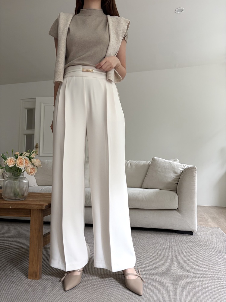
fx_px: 226
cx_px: 113
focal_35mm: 26
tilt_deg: +5.0
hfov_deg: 53.1
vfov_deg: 67.3
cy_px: 151
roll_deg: -1.0
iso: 125
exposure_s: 1/122
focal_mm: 5.96
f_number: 1.6
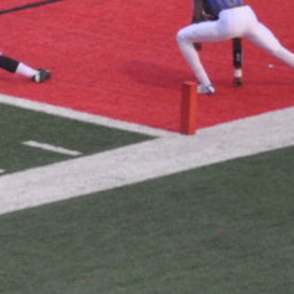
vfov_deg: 1.7
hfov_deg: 1.7
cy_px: -24
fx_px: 9782
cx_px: -121
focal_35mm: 1018
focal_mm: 160
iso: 1600
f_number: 5.3
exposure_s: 1/320
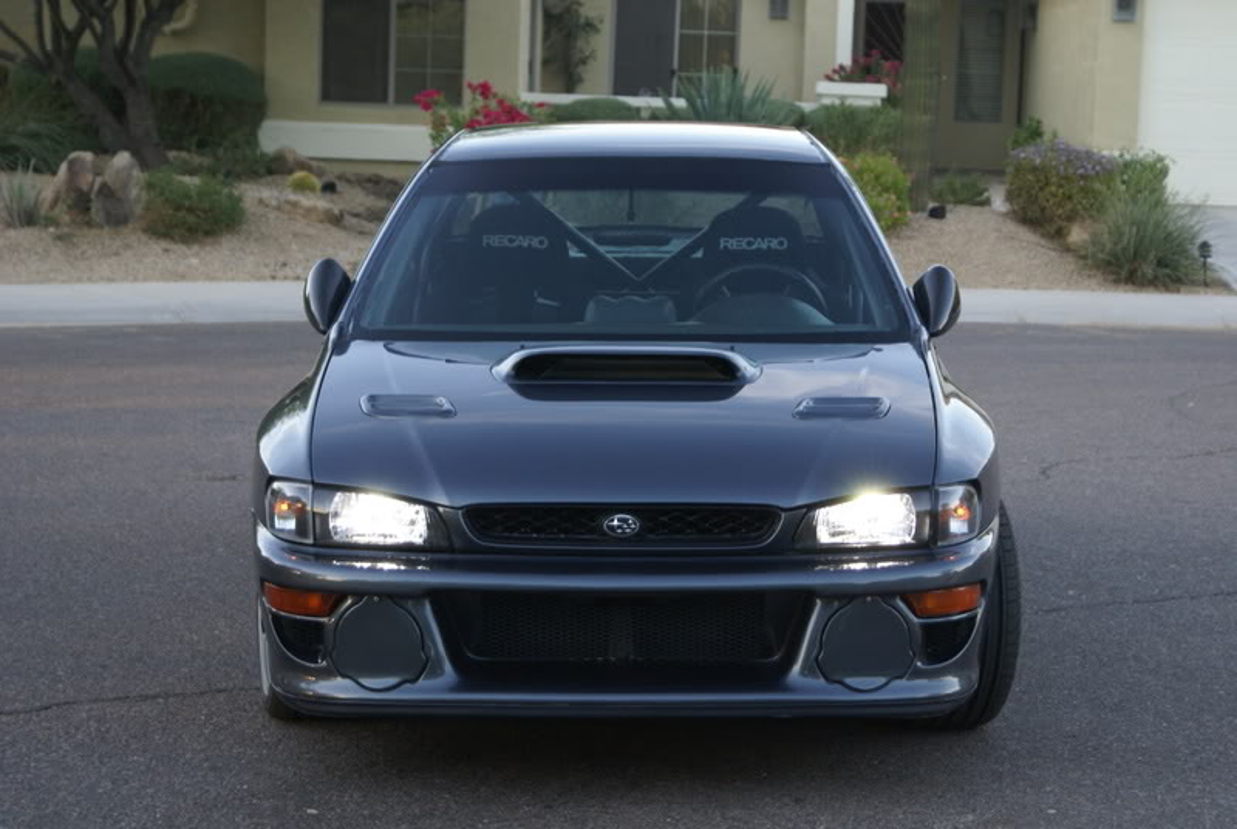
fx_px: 3097
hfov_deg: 22.6
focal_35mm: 90
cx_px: 618
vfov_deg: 15.2
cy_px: 414
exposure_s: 1/100
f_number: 5.6
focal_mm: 60
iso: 400
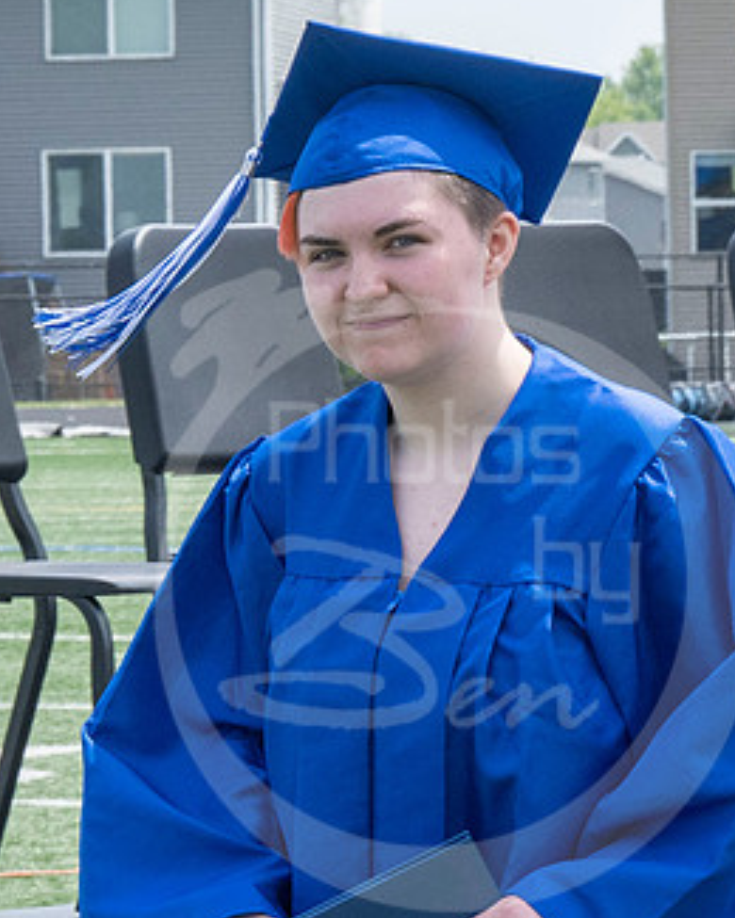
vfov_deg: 5.3
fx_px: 9843
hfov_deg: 4.3
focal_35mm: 362
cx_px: -225
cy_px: 388
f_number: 13
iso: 200
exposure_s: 1/250
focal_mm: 70
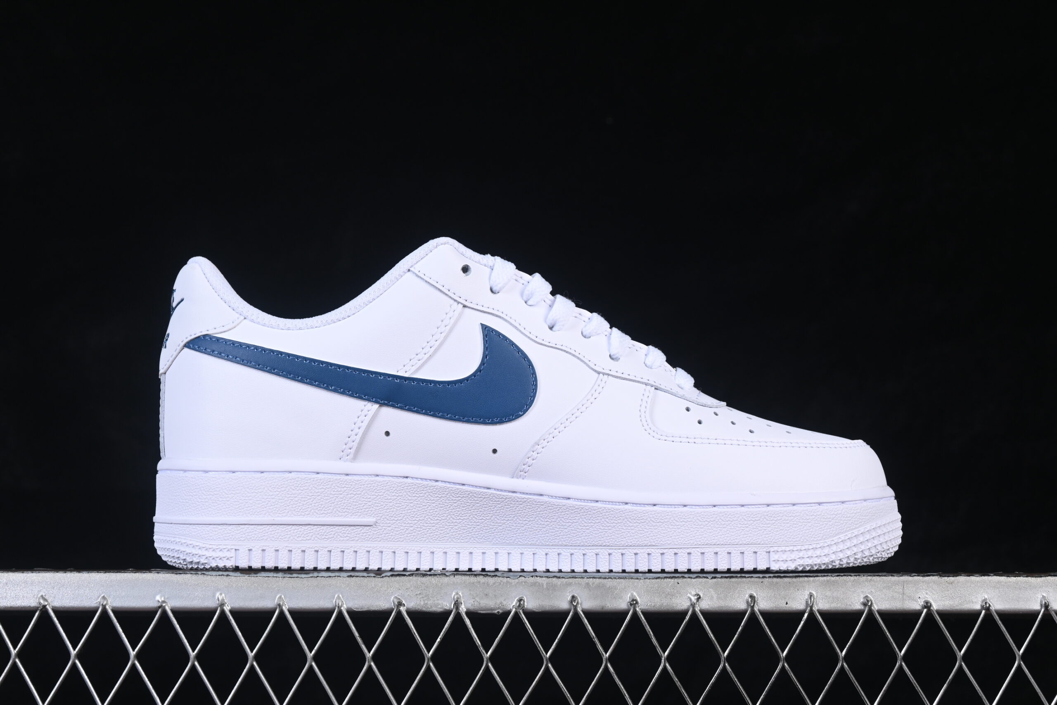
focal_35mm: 75
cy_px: 352
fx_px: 2202
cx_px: 528
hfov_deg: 27.0
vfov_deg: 18.2
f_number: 8
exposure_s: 1/80
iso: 160
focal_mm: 50
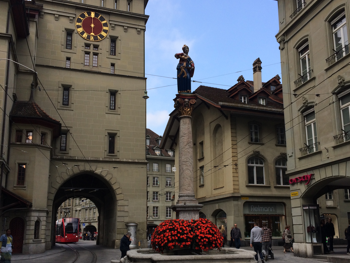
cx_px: 188
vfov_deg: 38.6
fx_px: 374
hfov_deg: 50.1
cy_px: 150
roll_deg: +2.3
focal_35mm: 37
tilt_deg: +11.2
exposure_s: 1/1026
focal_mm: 4.15
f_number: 2.2
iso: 32
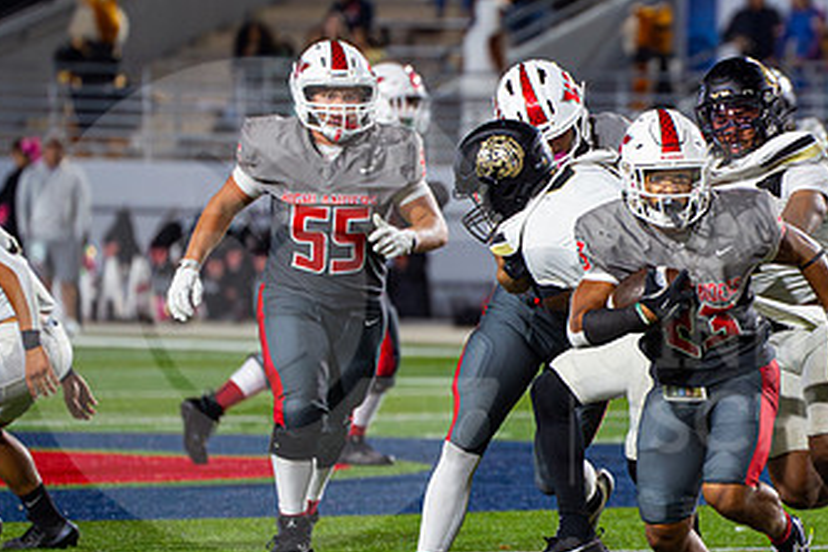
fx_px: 9268
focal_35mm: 403
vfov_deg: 3.4
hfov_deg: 5.1
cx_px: 895
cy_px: 368
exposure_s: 1/1600
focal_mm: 180
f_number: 3.2
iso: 3200
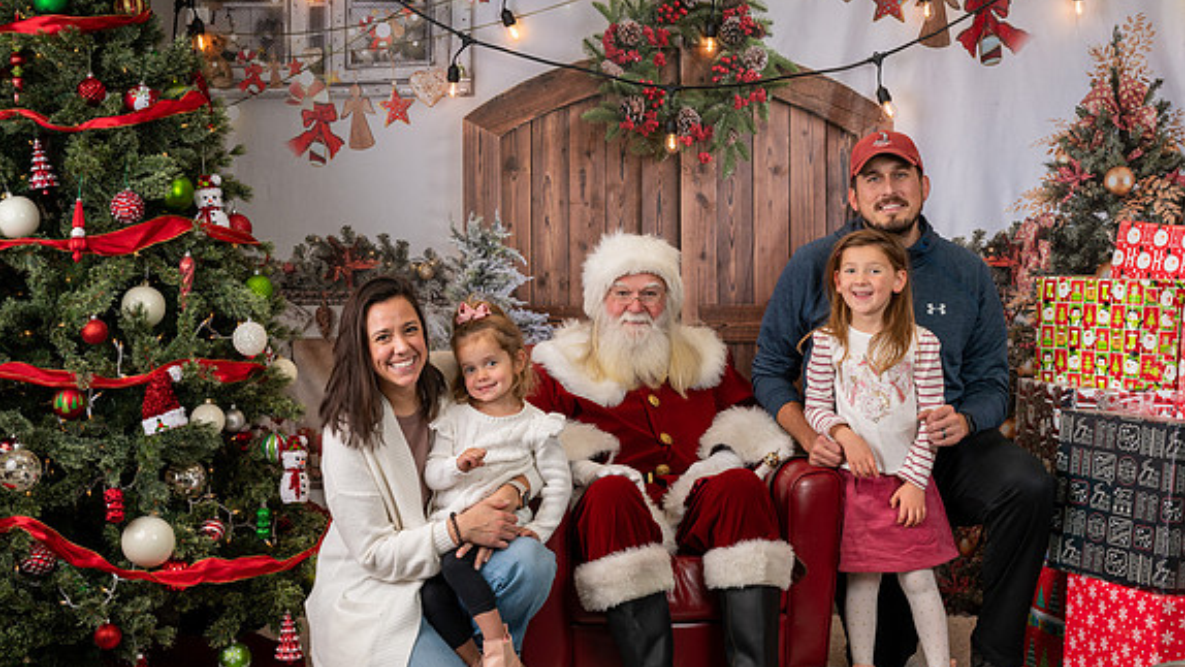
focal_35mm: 58
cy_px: 363
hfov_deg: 36.0
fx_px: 1823
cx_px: 639
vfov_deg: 20.7
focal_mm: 50
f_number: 9
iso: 100
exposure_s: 1/100
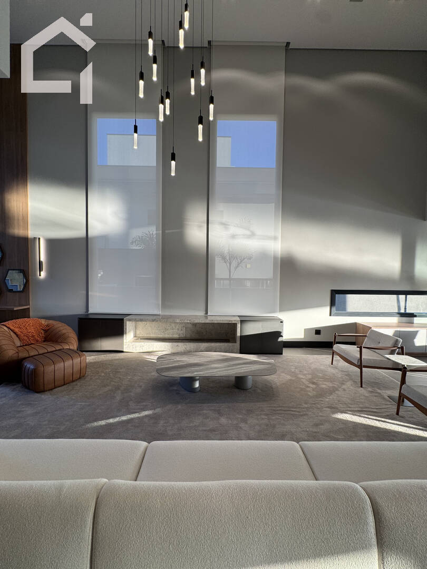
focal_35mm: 14
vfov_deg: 102.1
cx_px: 214
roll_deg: -0.1
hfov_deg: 85.7
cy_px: 284
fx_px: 230
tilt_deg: -1.9
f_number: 2.2
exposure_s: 1/120
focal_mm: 2.22
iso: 64
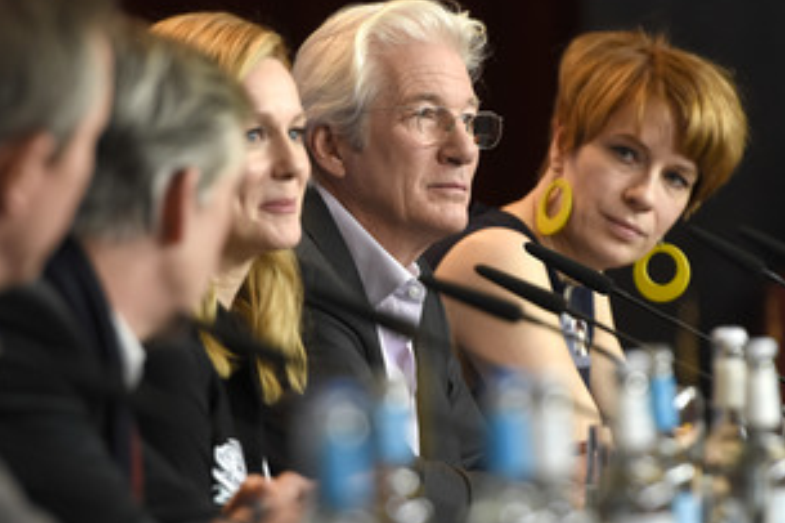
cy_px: 286
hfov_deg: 4.6
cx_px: 387
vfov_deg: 3.1
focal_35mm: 444
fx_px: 9676
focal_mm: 200
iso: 800
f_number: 3.2
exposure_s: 1/320
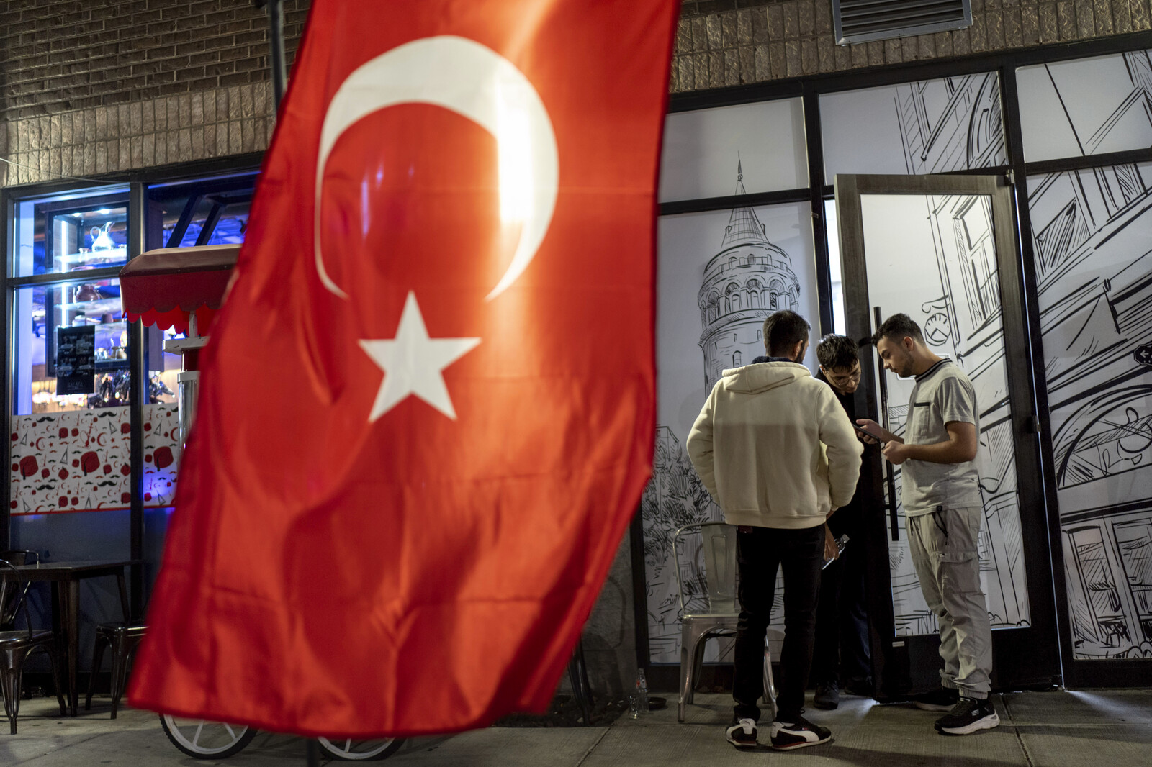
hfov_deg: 54.4
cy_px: 384
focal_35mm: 35
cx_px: 576
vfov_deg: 37.8
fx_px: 1120
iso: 800
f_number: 1.4
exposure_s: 1/125
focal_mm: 35
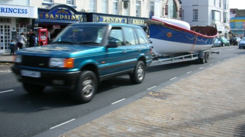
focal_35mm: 39
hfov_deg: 51.6
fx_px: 253
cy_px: 50
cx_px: 125
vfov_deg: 30.2
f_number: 8.5
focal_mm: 5.8
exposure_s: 1/53.2
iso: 50
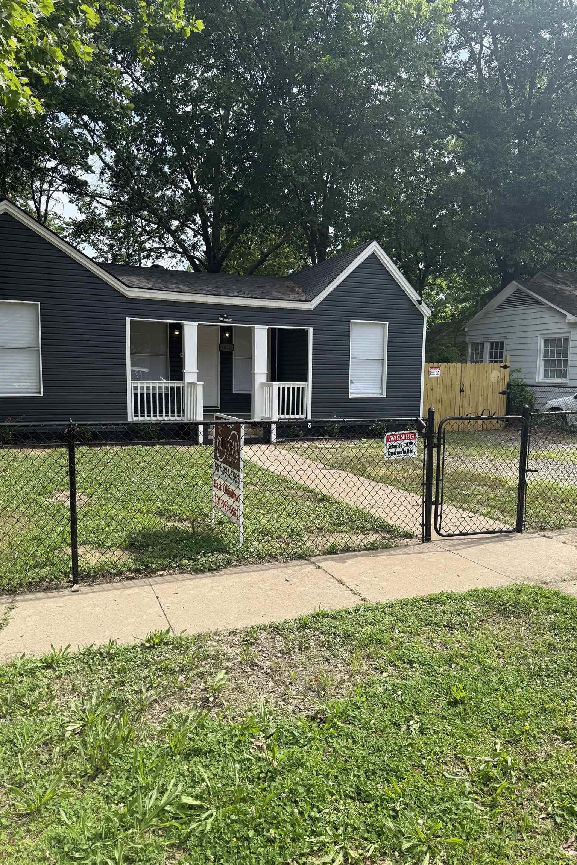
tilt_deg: -3.3
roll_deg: -0.8
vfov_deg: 71.5
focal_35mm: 25
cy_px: 433
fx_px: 601
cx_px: 299
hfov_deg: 51.3
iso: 80
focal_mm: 6.76
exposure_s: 1/2801
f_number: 1.78
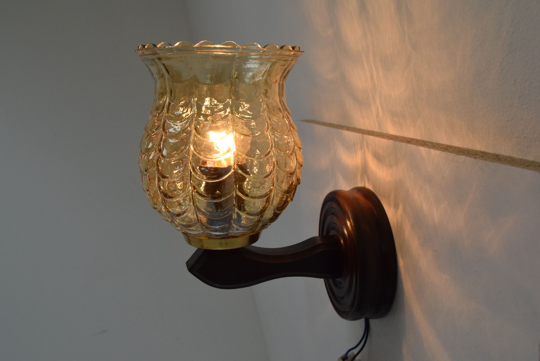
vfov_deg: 34.3
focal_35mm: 39
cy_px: 180
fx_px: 585
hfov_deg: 49.5
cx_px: 270
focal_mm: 26
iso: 1600
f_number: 9
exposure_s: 1/320
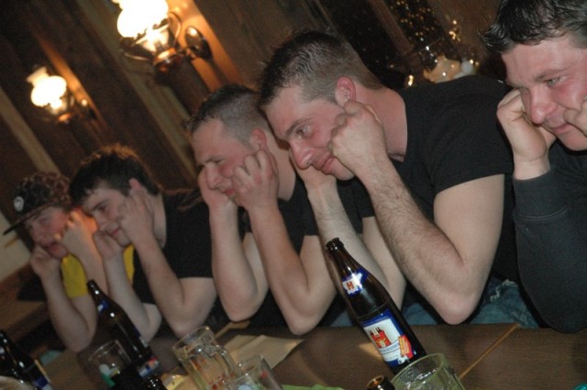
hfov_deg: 27.0
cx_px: 294
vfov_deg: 18.1
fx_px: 1221
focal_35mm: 75
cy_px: 195
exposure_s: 1/60
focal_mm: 50
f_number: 5
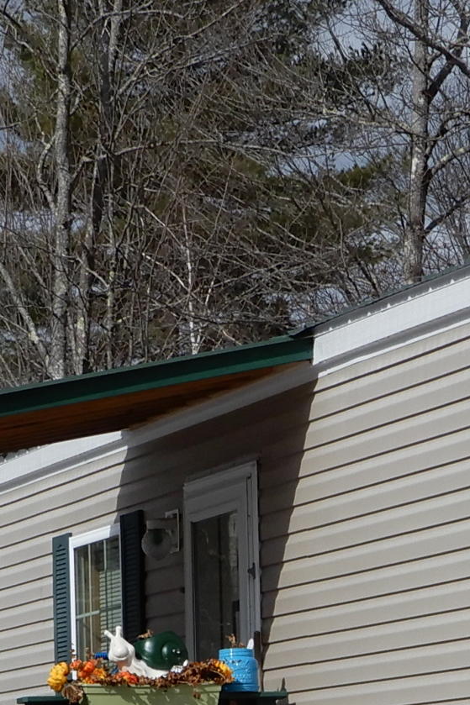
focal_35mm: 186
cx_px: 494
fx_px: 3644
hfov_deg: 7.3
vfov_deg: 10.9
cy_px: 730
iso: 80
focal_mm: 8.9
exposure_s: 1/1600
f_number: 4
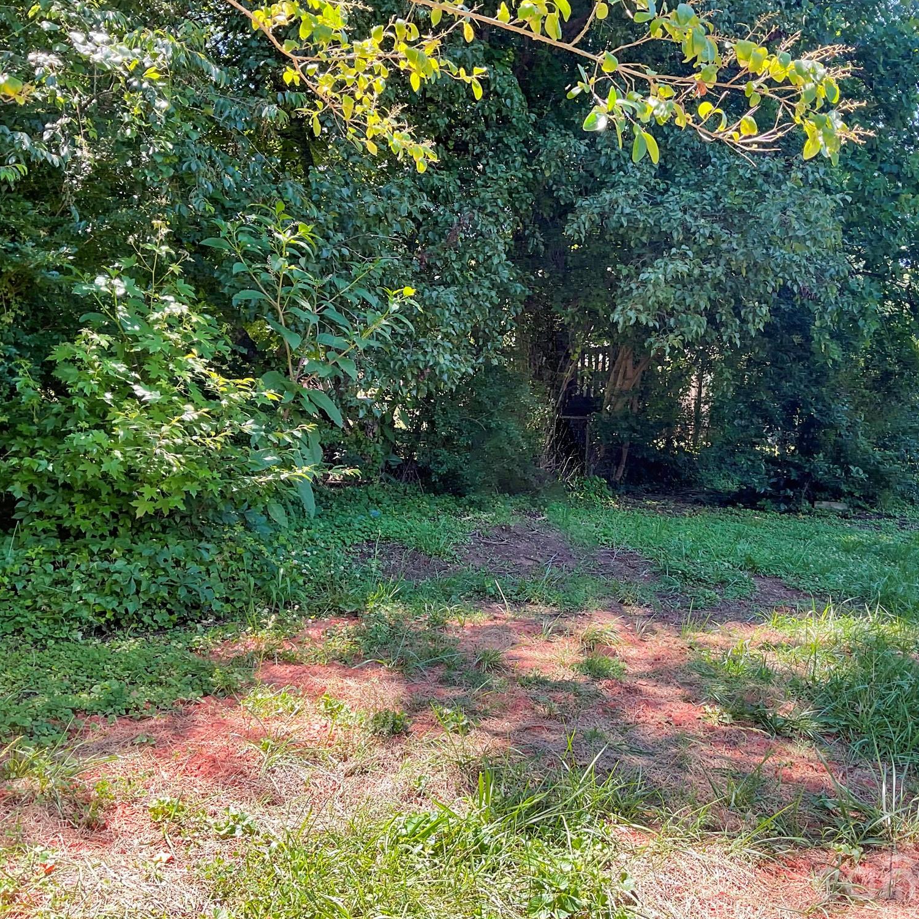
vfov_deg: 47.2
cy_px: 460
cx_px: 554
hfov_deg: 46.9
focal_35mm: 35
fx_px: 1051
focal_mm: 3
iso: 16
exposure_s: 1/122
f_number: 1.8
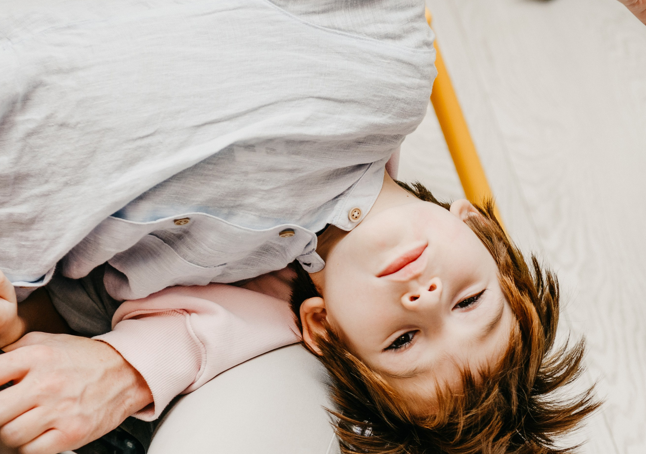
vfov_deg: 12.9
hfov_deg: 18.3
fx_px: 2007
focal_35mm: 110
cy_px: 304
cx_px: 292
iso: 250
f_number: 4
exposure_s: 1/160
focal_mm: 56
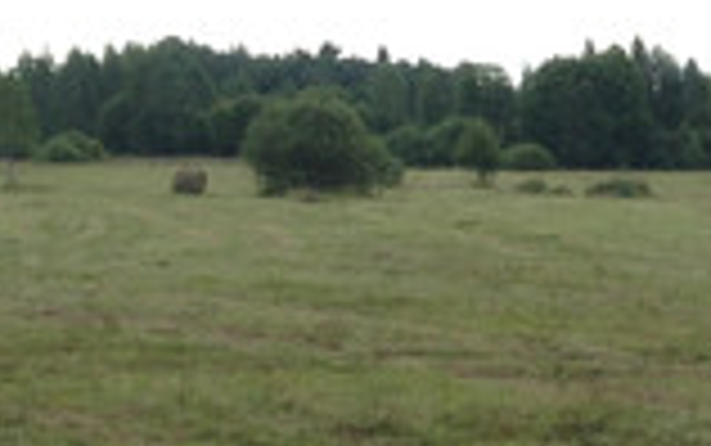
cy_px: 378
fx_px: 2753
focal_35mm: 142
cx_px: 1256
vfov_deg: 9.2
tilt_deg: -4.7
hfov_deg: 13.3
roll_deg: +1.8
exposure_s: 1/497
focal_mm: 4.12
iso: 50
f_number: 2.4
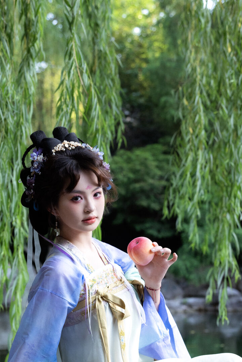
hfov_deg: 16.1
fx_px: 856
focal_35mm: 85
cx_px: 129
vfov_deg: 23.6
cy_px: 274
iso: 640
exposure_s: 1/500
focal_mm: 51
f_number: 4
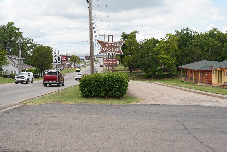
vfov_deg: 22.6
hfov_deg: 33.4
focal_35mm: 60
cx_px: 114
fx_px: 378
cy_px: 76
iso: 100
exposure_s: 1/100
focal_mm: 60
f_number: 10
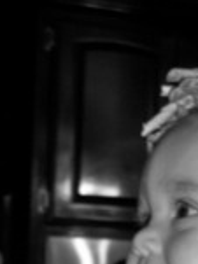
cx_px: 61
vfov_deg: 22.6
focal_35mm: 81
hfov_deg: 18.1
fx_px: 619
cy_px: 299
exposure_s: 1/30
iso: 200
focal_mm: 6.2
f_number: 3.5
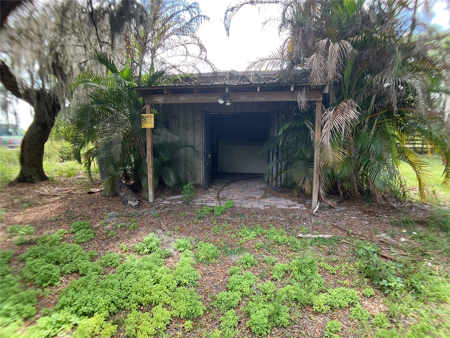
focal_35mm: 29
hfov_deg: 61.7
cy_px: 169
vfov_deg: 48.2
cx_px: 225
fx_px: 377
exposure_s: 1/120
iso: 20
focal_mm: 3
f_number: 1.8
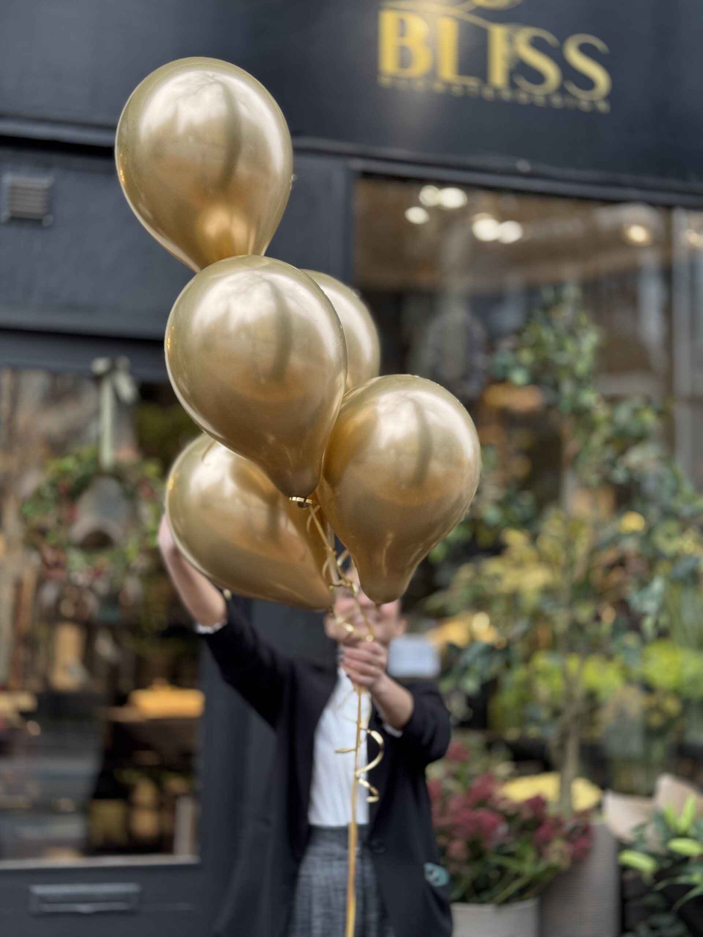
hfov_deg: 30.3
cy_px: 468
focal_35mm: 48
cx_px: 352
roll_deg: -1.4
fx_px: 1300
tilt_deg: +9.7
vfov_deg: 39.7
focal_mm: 6.76
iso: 50
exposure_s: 1/50
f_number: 1.78
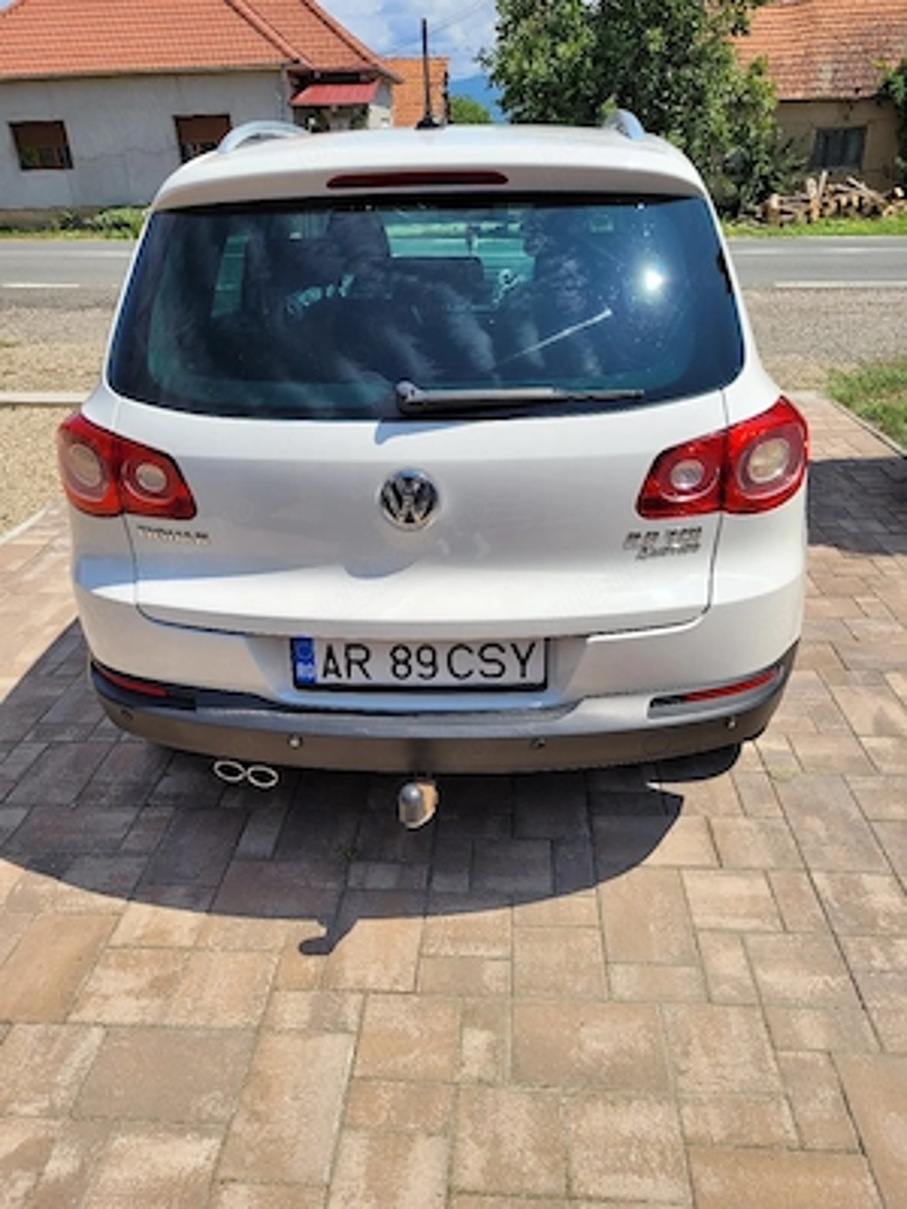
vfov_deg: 67.3
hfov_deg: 53.1
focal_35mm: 26
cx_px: 454
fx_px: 908
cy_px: 604
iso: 40
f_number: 1.8
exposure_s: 1/2500
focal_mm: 5.4
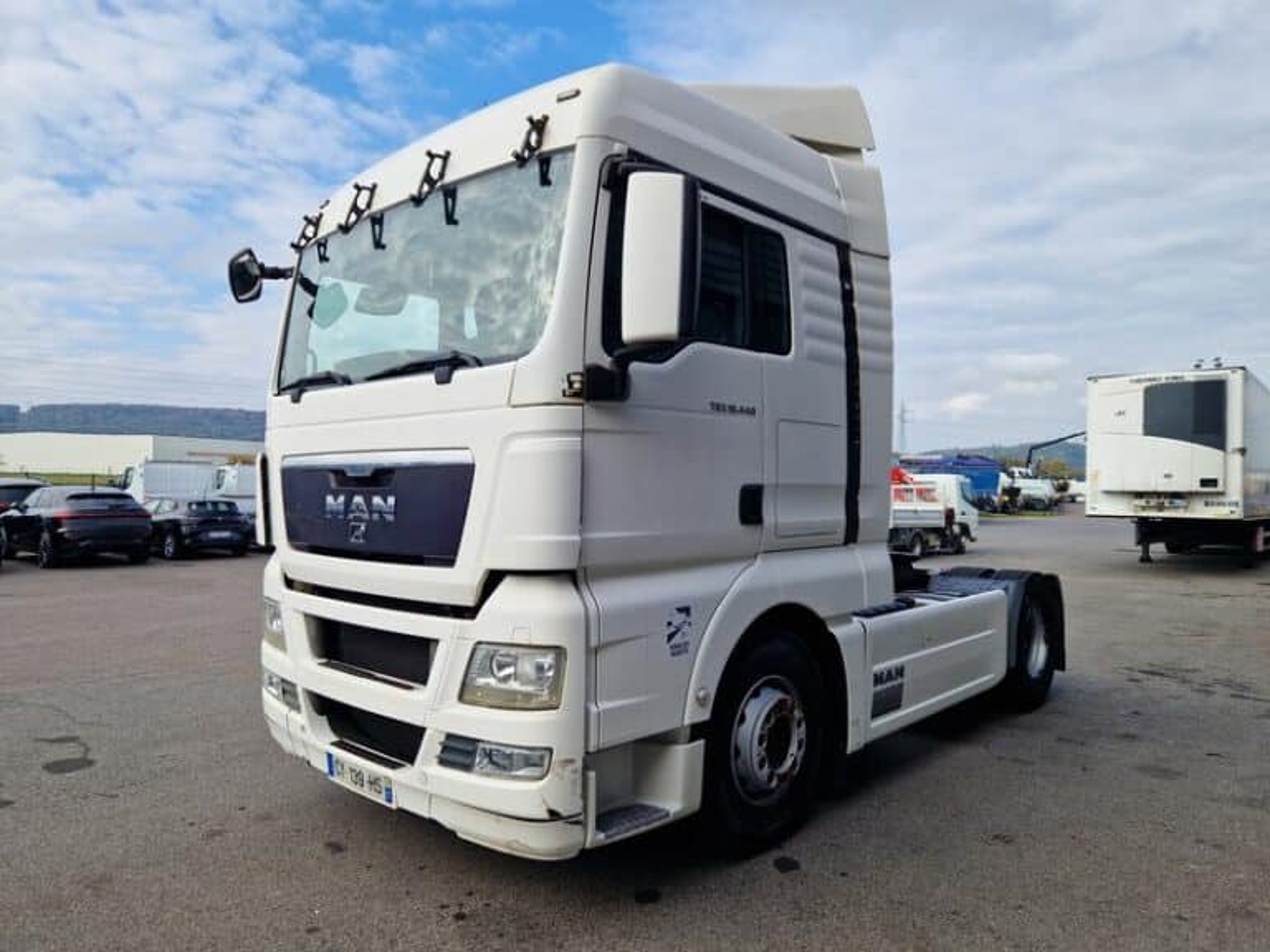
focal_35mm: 23
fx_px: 844
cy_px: 476
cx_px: 635
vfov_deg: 58.9
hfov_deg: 73.9
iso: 50
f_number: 1.8
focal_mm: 5.4
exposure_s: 1/7246
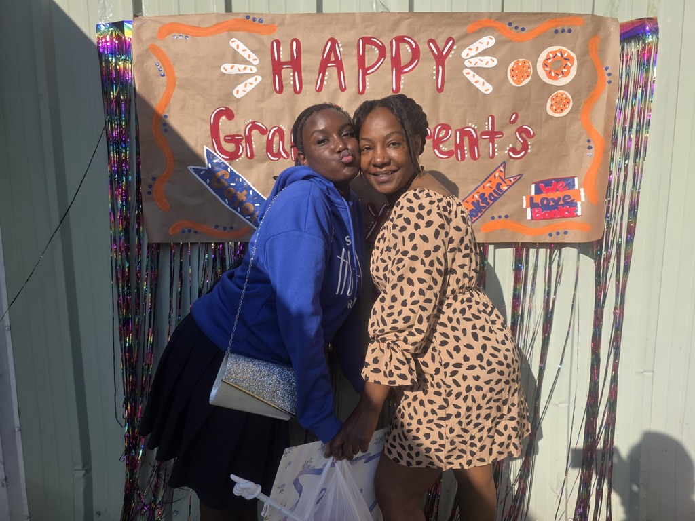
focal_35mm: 23
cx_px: 348
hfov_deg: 73.9
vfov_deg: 58.9
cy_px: 260
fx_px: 462
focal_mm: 6.3
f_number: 1.7
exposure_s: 1/5608
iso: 80
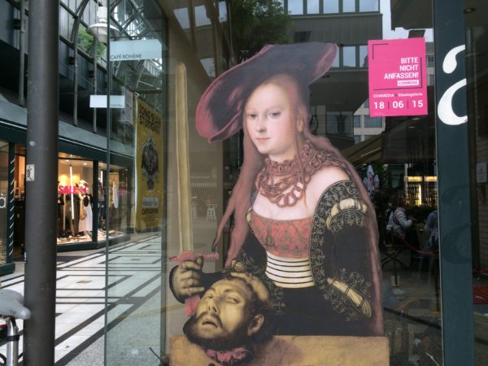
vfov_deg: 48.2
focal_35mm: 29
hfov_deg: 61.7
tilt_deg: +2.0
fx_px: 409
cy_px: 183
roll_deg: +1.3
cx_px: 244
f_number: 2.2
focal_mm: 4.15
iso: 40
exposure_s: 1/60
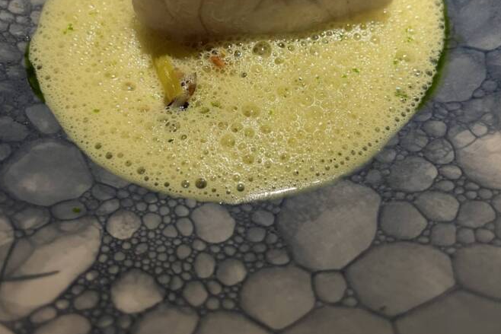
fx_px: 515
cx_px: 251
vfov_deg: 35.1
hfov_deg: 51.9
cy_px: 79
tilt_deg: -52.2
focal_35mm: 37
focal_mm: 5.1
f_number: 1.6
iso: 200
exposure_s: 1/60
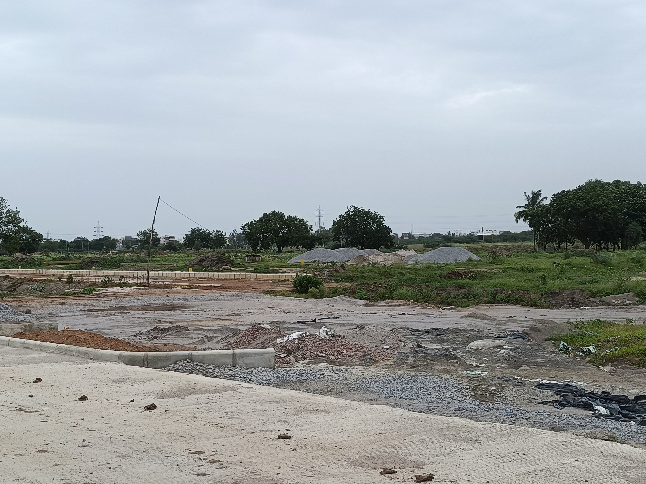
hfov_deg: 38.2
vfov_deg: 29.1
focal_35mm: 50
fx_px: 933
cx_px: 323
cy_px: 242
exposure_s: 1/146
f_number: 1.7
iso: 100
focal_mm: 4.7
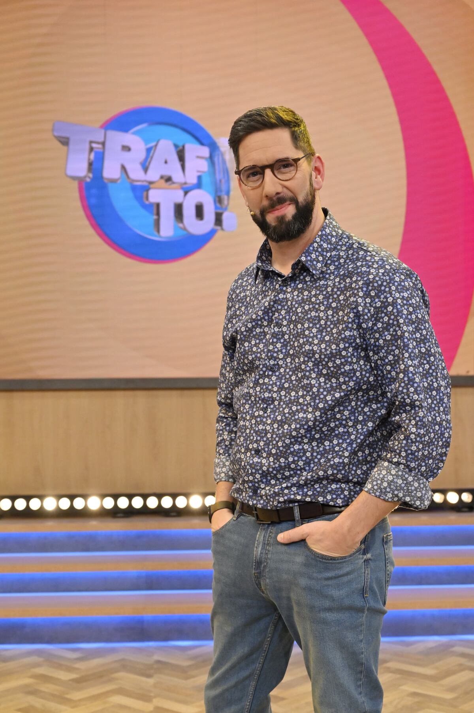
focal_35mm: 58
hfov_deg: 23.3
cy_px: 356
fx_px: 1147
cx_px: 237
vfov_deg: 34.5
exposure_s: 1/400
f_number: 5.6
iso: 4000
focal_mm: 58
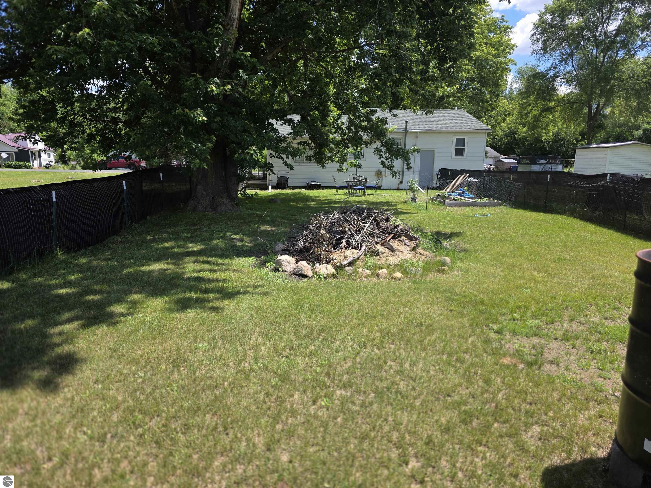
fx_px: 433
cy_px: 244
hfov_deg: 73.9
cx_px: 326
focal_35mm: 23
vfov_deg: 58.9
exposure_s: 1/2745
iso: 80
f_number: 1.7
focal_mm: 6.3
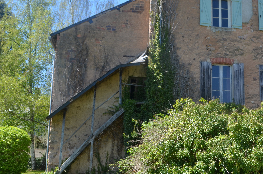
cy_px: 101
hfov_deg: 31.9
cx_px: 218
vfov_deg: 22.1
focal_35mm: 61
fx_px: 445
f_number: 7.1
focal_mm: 22
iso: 200
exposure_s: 1/200
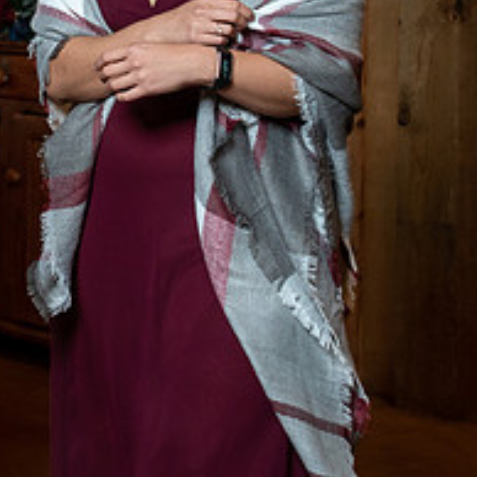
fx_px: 2058
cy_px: 9
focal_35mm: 132
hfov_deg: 12.8
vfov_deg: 13.1
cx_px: -128
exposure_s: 1/125
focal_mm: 52
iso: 2000
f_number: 4
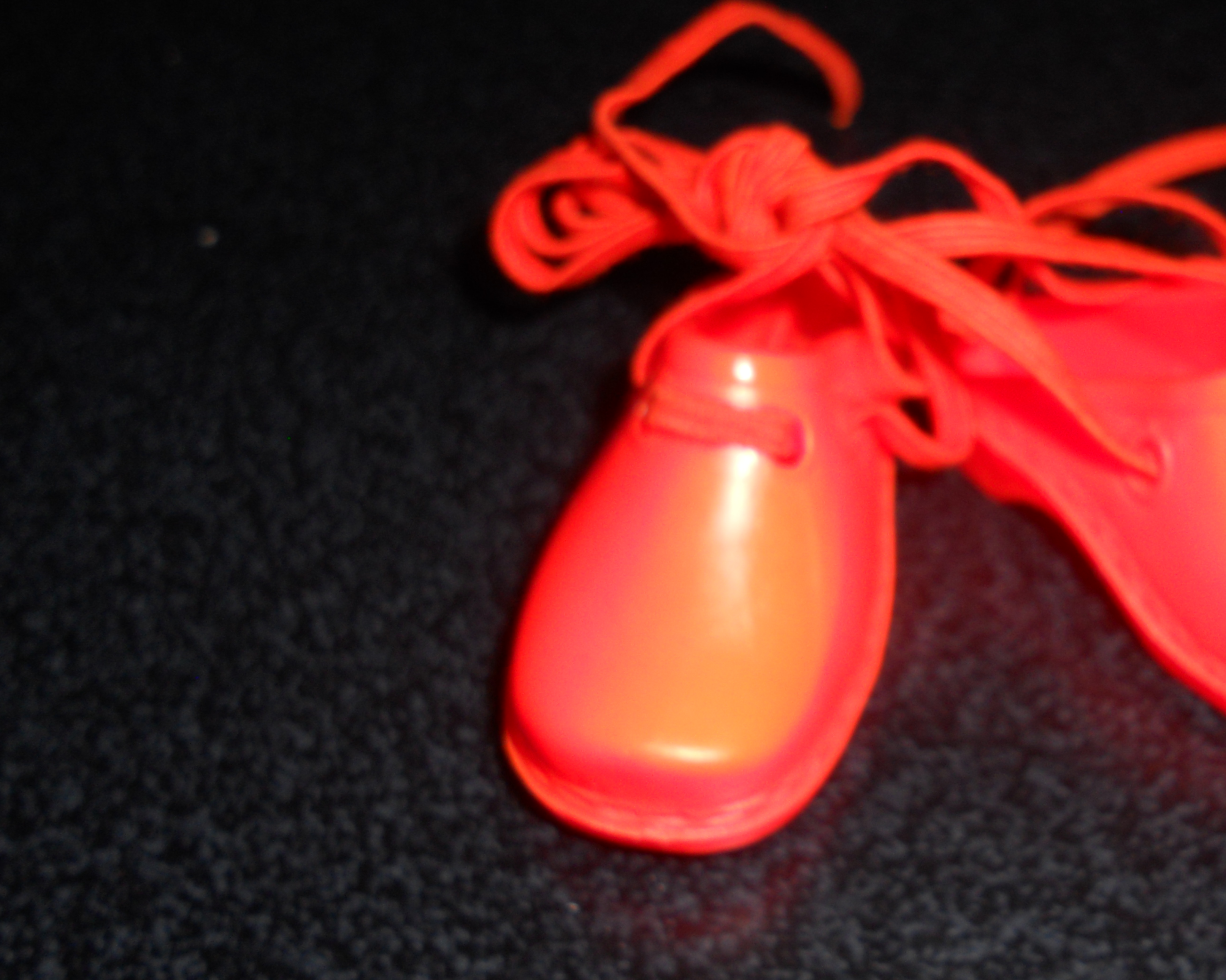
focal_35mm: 48
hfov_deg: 38.1
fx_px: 1742
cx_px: 869
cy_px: 484
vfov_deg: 31.4
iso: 80
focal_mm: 5.8
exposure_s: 1/25
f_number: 8.8
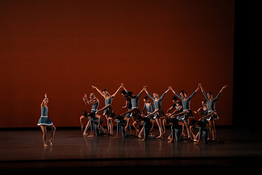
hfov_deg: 12.5
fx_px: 1194
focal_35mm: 164
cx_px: 131
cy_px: 88
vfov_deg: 8.4
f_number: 9
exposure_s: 1/400
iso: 5000
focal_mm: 164
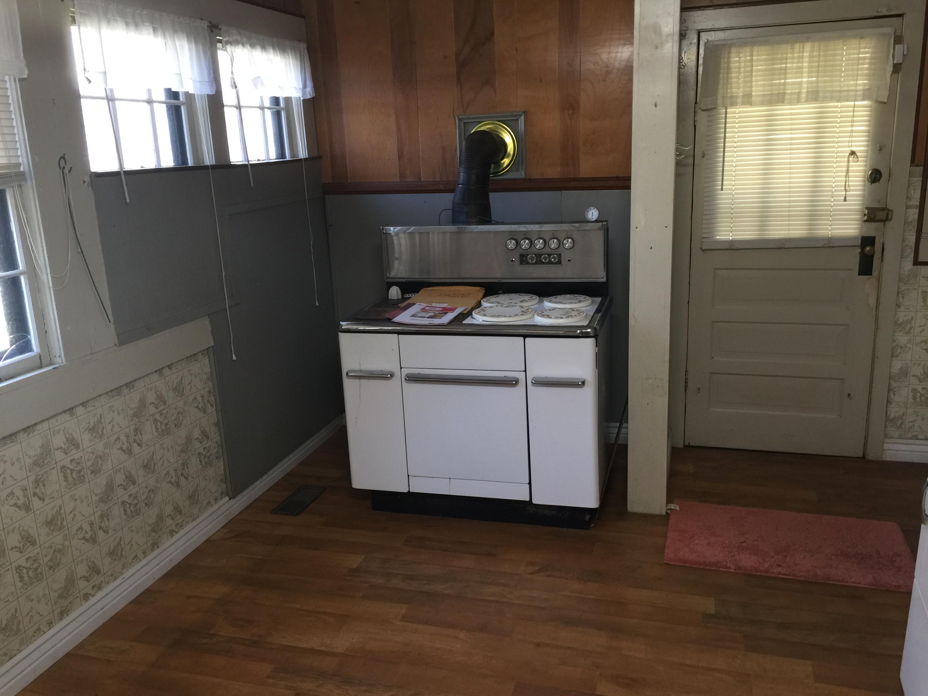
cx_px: 464
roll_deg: +3.0
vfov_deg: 48.2
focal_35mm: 29
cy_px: 348
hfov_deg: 61.7
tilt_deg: -12.6
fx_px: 777
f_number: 2.2
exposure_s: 1/15
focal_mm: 4.15
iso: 50
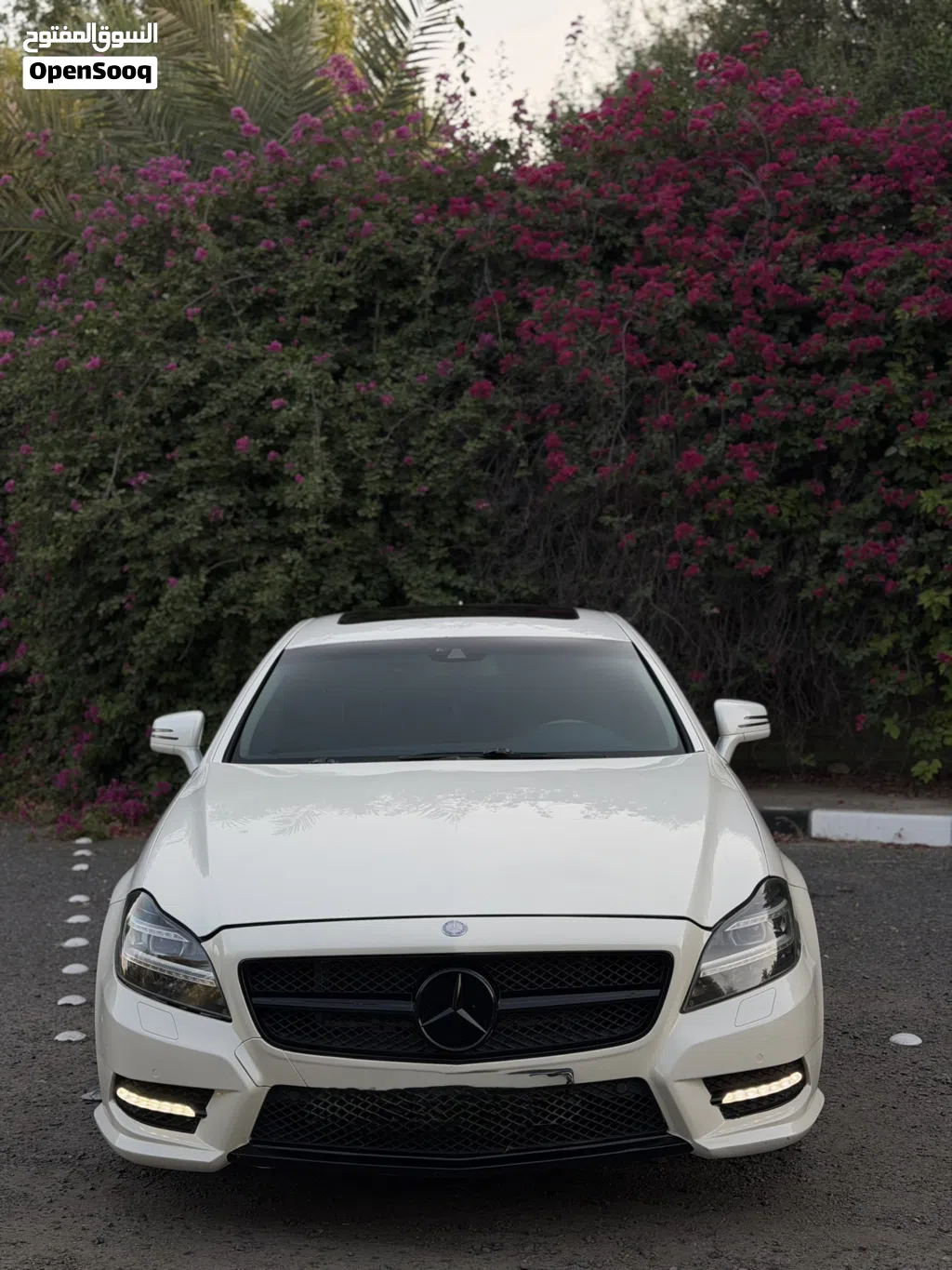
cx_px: 476
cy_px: 635
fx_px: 1760
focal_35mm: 48
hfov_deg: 30.3
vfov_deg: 39.7
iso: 64
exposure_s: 1/987
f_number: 1.78
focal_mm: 6.76
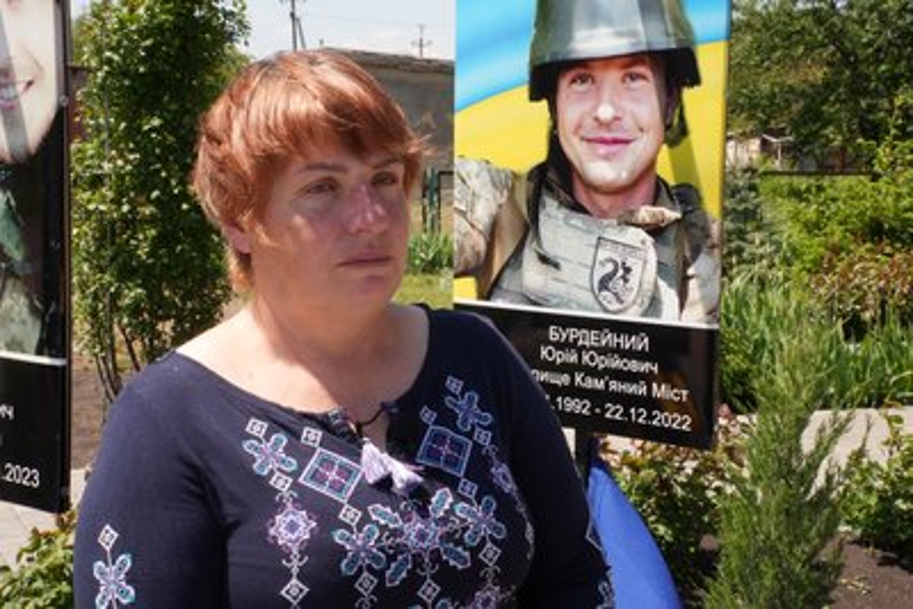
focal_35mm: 65
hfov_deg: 30.9
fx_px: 1649
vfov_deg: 20.9
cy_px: 304
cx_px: 456
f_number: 22
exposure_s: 1/100
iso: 800
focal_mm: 65
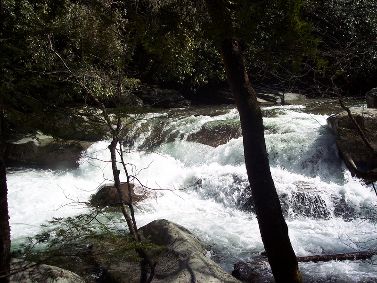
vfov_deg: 36.8
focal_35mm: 39
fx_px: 425
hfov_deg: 47.9
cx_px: 188
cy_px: 142
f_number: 4
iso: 100
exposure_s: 1/750
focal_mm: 8
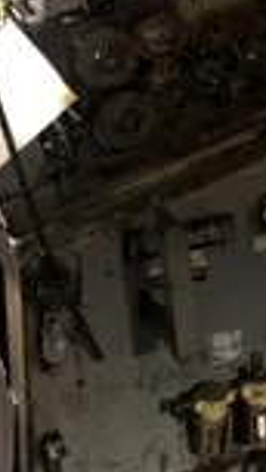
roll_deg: -2.2
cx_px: 312
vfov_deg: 25.5
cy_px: 28
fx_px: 1004
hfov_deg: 14.6
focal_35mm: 80
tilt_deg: -14.1
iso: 400
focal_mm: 4
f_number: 1.8
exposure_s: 1/4
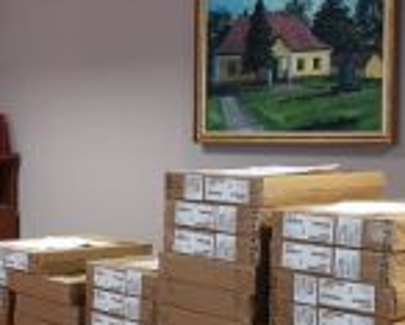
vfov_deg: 18.9
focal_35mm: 81
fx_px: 972
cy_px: 192
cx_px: -89
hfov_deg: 21.7
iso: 160
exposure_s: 1/33.3
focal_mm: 5.58
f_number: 1.8
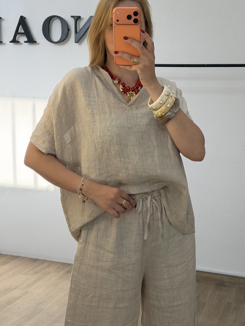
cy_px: 158
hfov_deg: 28.6
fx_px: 481
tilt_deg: -24.4
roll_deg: -1.3
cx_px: 127
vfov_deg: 37.5
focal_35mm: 51
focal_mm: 6.76
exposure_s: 1/265
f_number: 1.78
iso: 80
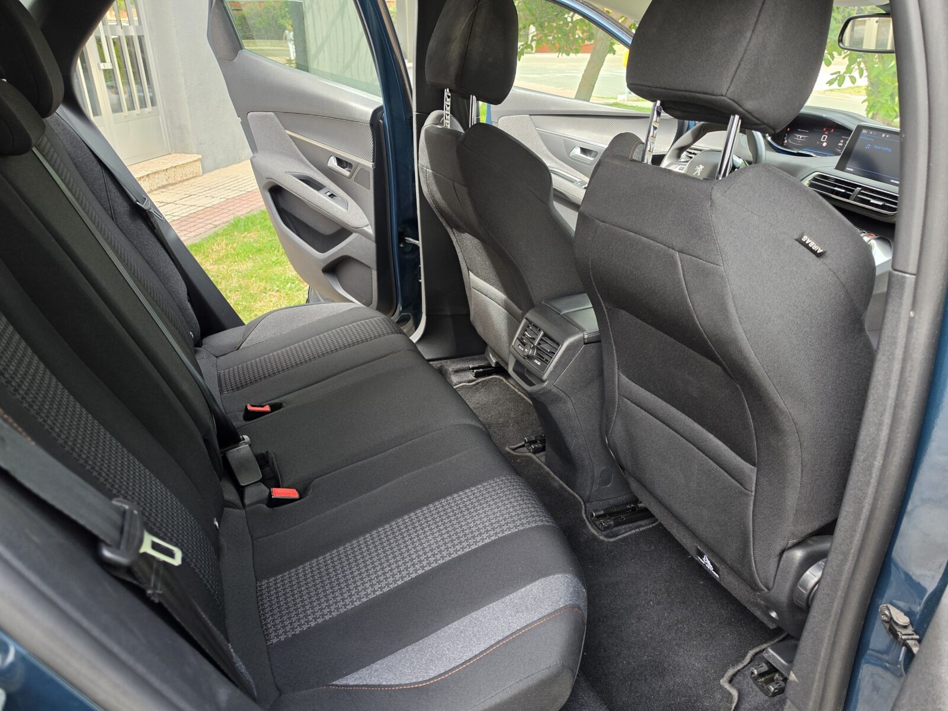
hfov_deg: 73.9
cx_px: 474
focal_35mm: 23
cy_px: 356
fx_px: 630
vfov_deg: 58.9
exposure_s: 1/180
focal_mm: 6.5
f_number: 1.4
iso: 80
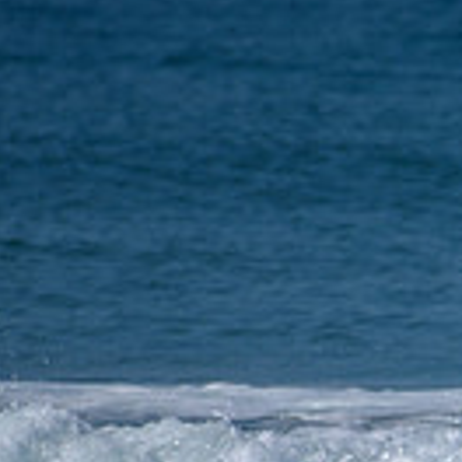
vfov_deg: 0.9
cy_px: 565
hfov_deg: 0.9
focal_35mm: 1871
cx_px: 718
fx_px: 28252
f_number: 5.6
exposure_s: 1/2000
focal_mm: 500
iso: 100
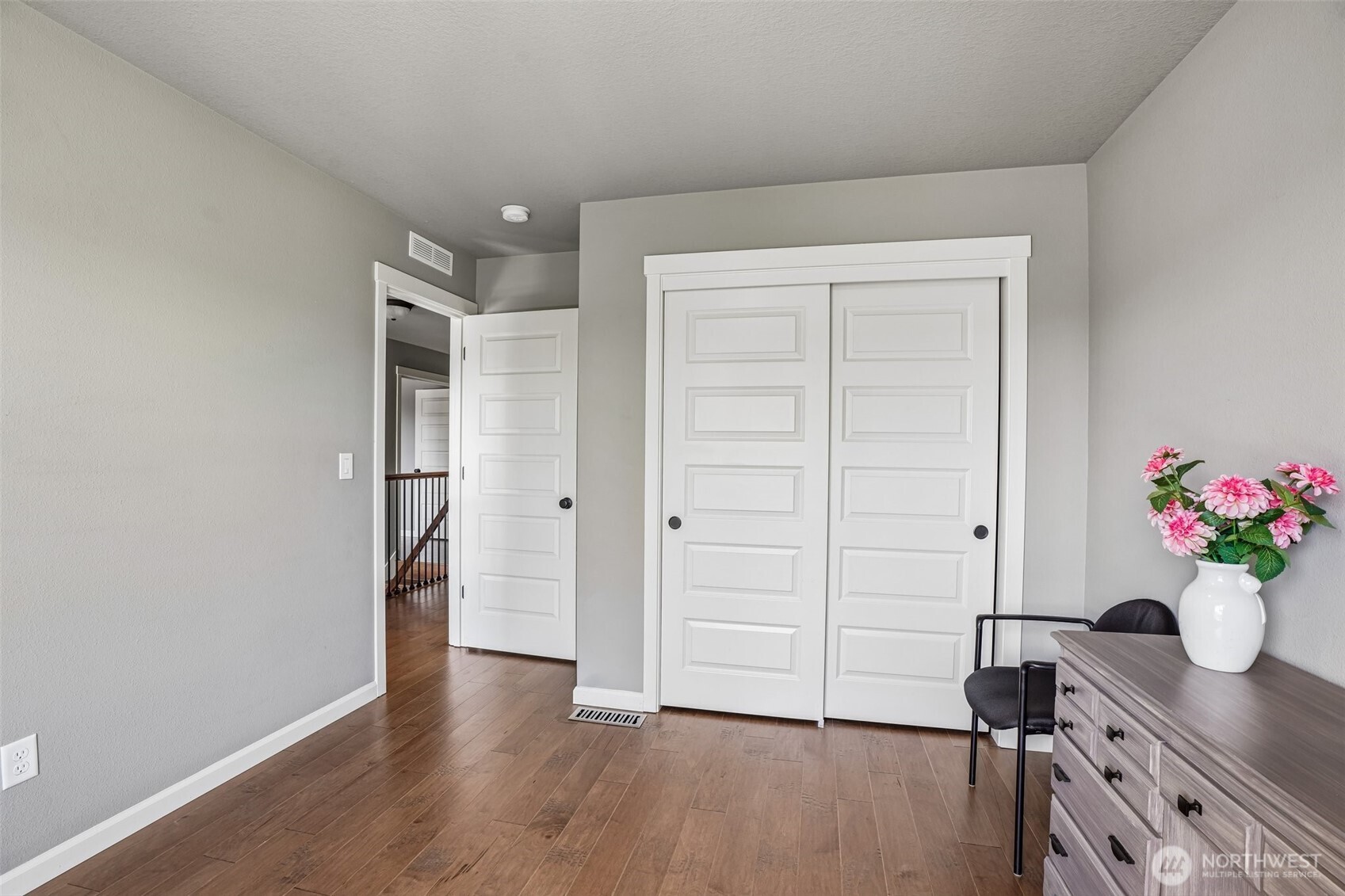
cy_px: 448
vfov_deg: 73.7
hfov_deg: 96.7
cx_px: 672
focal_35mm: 16
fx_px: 598
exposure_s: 1/15
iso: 400
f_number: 8
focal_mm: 16
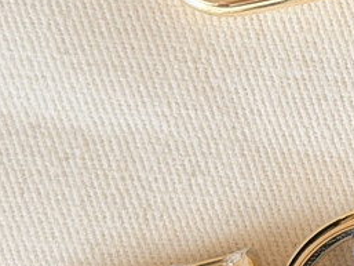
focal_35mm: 188
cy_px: 54
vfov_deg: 7.9
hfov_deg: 9.9
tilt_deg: -85.6
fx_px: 1923
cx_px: 646
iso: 100
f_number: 1.78
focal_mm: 6.76
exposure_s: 1/50
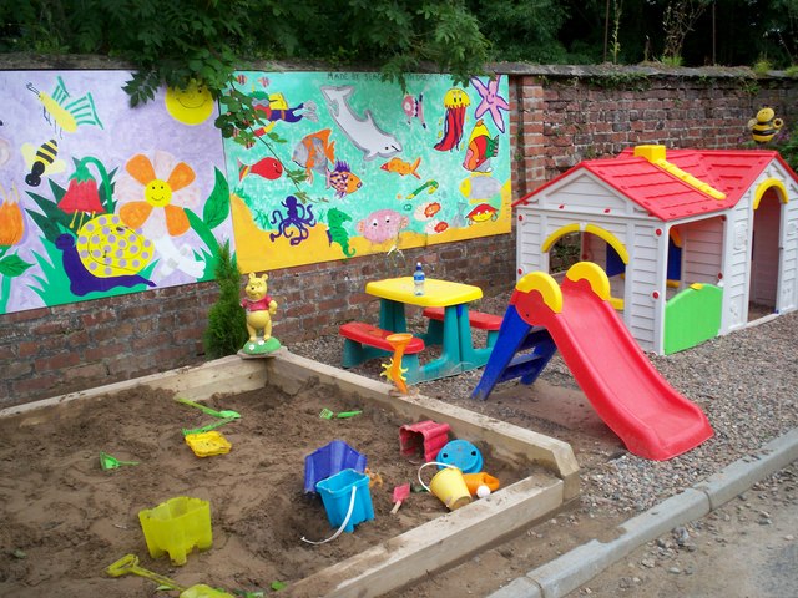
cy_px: 299
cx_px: 399
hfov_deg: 51.4
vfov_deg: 39.7
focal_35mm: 36
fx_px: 830
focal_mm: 5.9
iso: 100
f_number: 4.5
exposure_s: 1/138
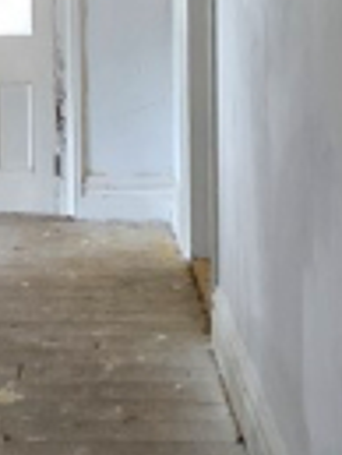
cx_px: 7
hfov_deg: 21.3
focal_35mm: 67
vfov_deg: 26.8
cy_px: -37
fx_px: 881
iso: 800
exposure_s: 1/60
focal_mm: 2.2
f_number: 2.2
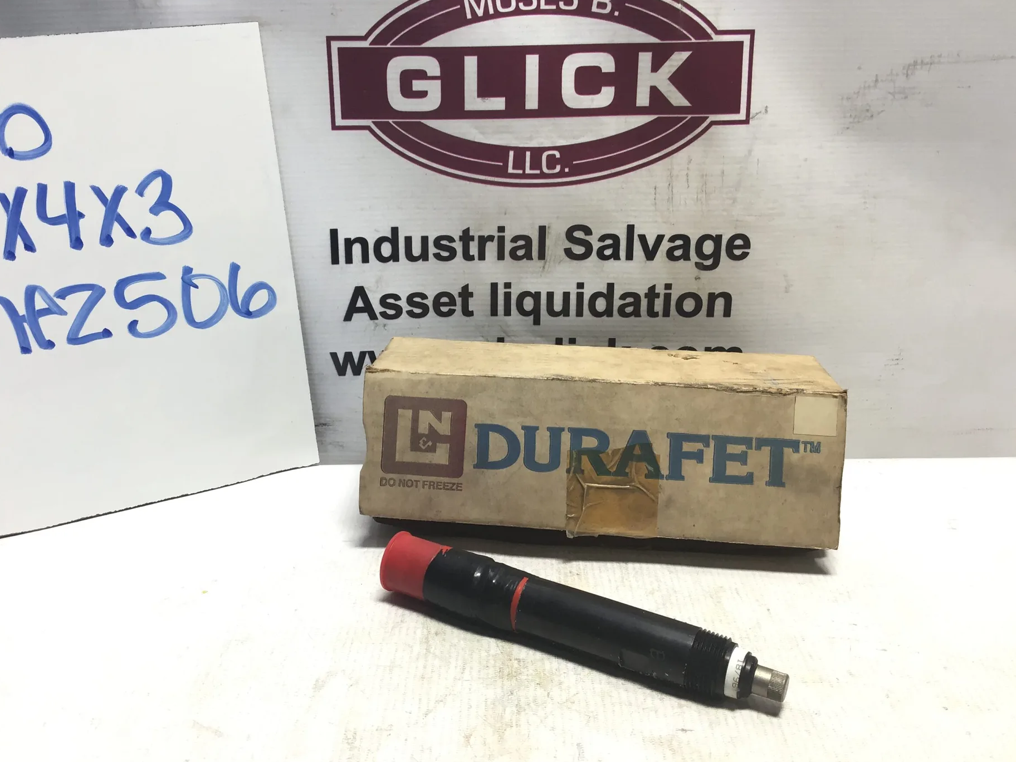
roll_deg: -0.2
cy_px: 357
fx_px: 998
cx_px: 464
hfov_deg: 53.9
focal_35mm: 34
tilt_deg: -19.7
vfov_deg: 41.8
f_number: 2.4
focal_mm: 3.3
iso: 32
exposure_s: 1/120
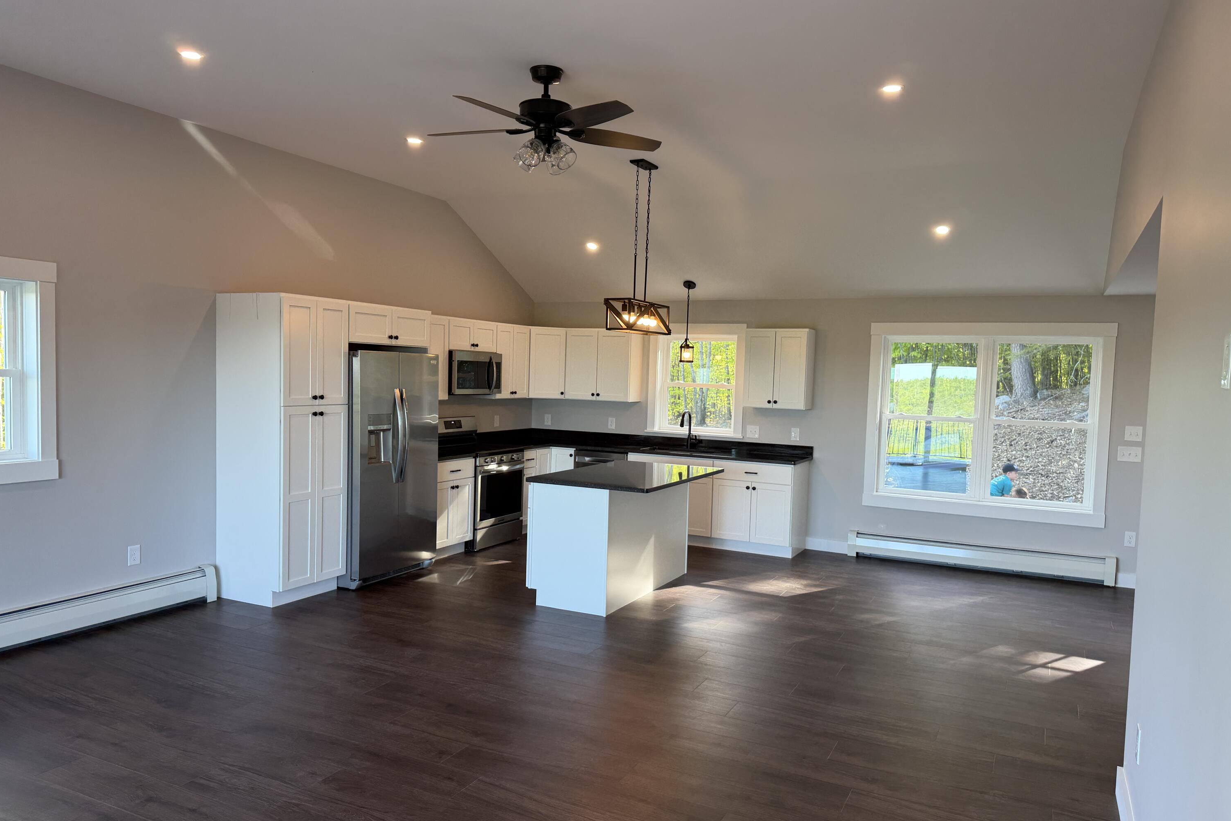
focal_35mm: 25
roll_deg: -1.0
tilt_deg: -4.0
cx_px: 615
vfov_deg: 51.3
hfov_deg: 71.5
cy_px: 416
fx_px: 855
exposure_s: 1/120
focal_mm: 6.76
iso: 80
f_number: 1.78
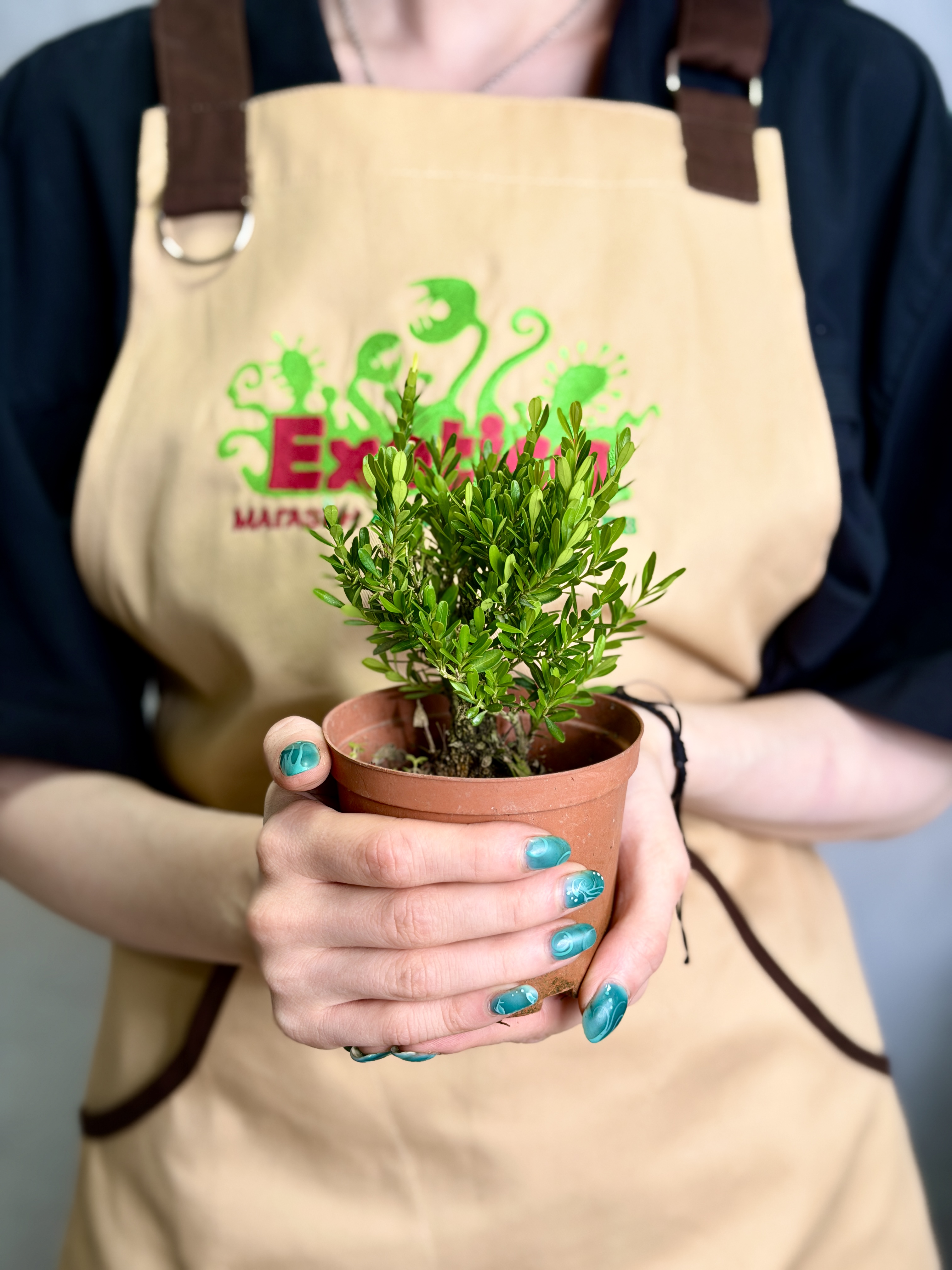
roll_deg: +0.0
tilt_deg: -8.6
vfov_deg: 39.7
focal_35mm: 48
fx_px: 1760
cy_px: 635
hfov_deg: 30.3
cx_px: 476
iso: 64
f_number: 1.78
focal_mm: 6.76
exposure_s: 1/263
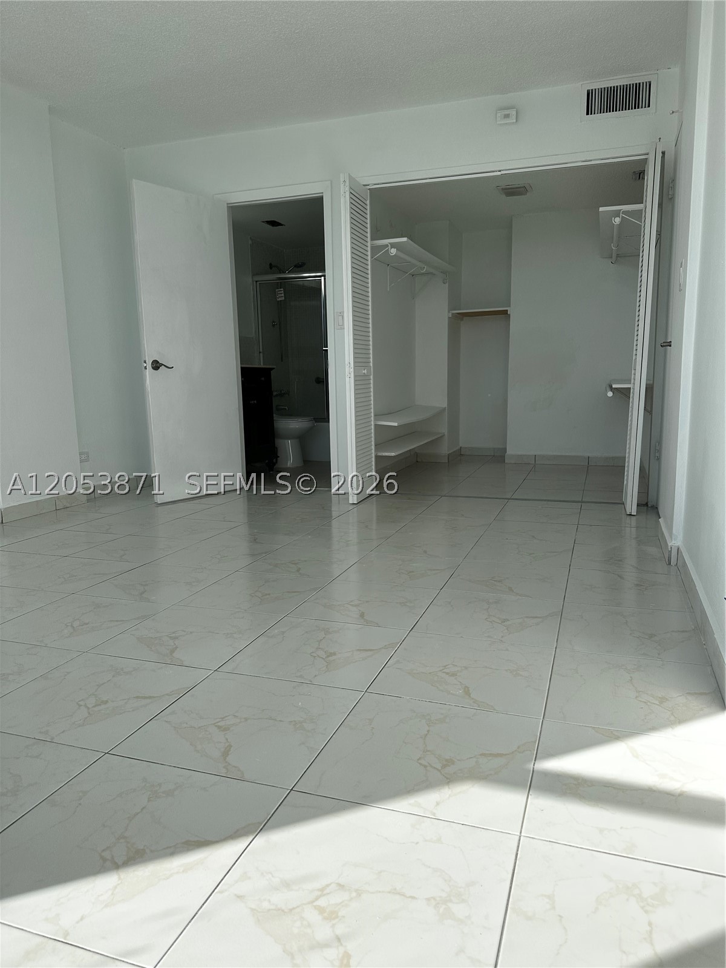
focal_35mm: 24
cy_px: 484
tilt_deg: -9.9
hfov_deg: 56.8
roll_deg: +1.0
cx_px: 363
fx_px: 671
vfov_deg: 71.6
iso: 80
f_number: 1.78
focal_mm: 6.86
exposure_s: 1/2028
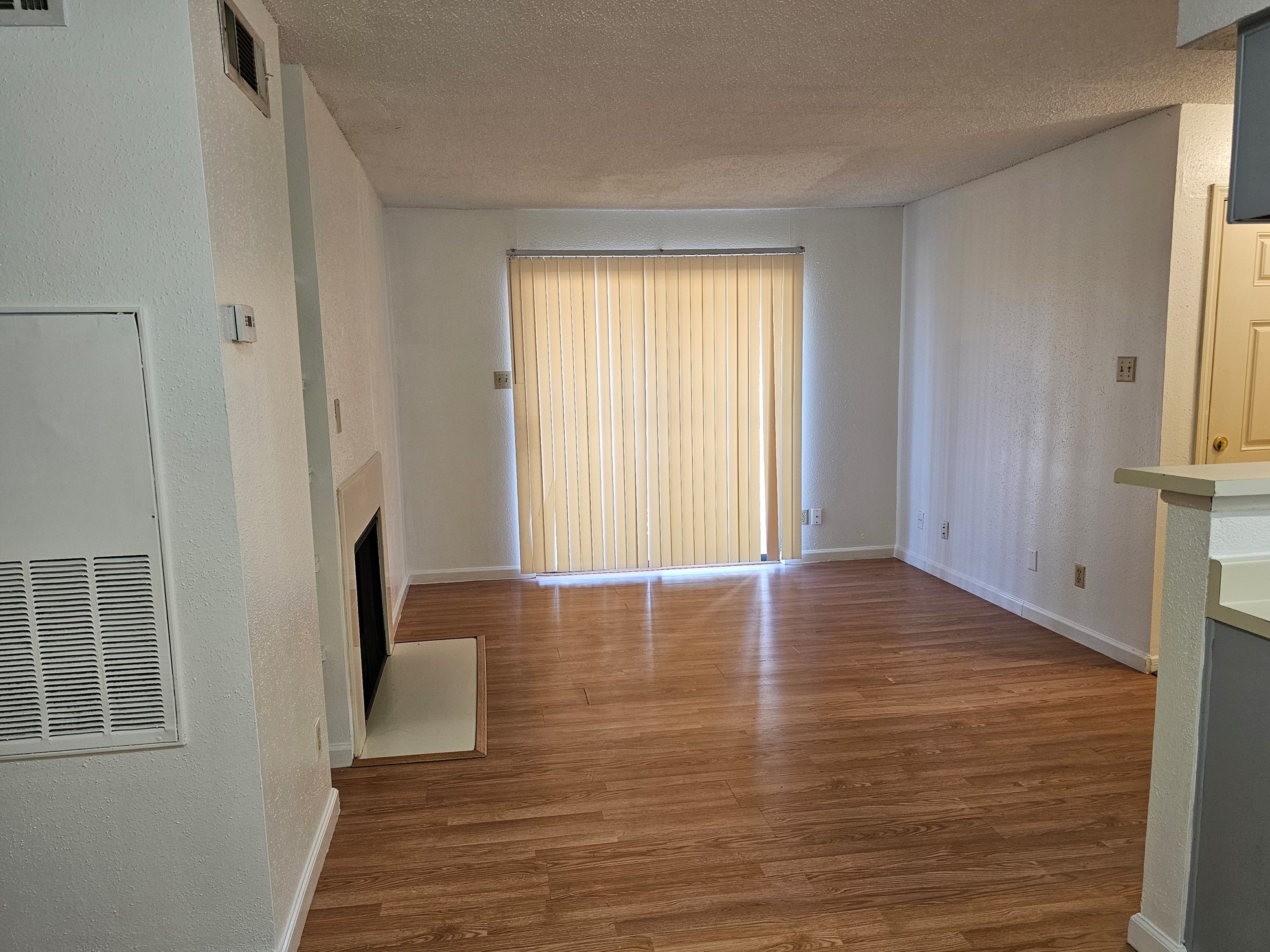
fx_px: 880
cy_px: 492
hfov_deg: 71.6
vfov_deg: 56.8
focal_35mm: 24
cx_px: 631
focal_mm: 6.3
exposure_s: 1/120
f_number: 1.7
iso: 200
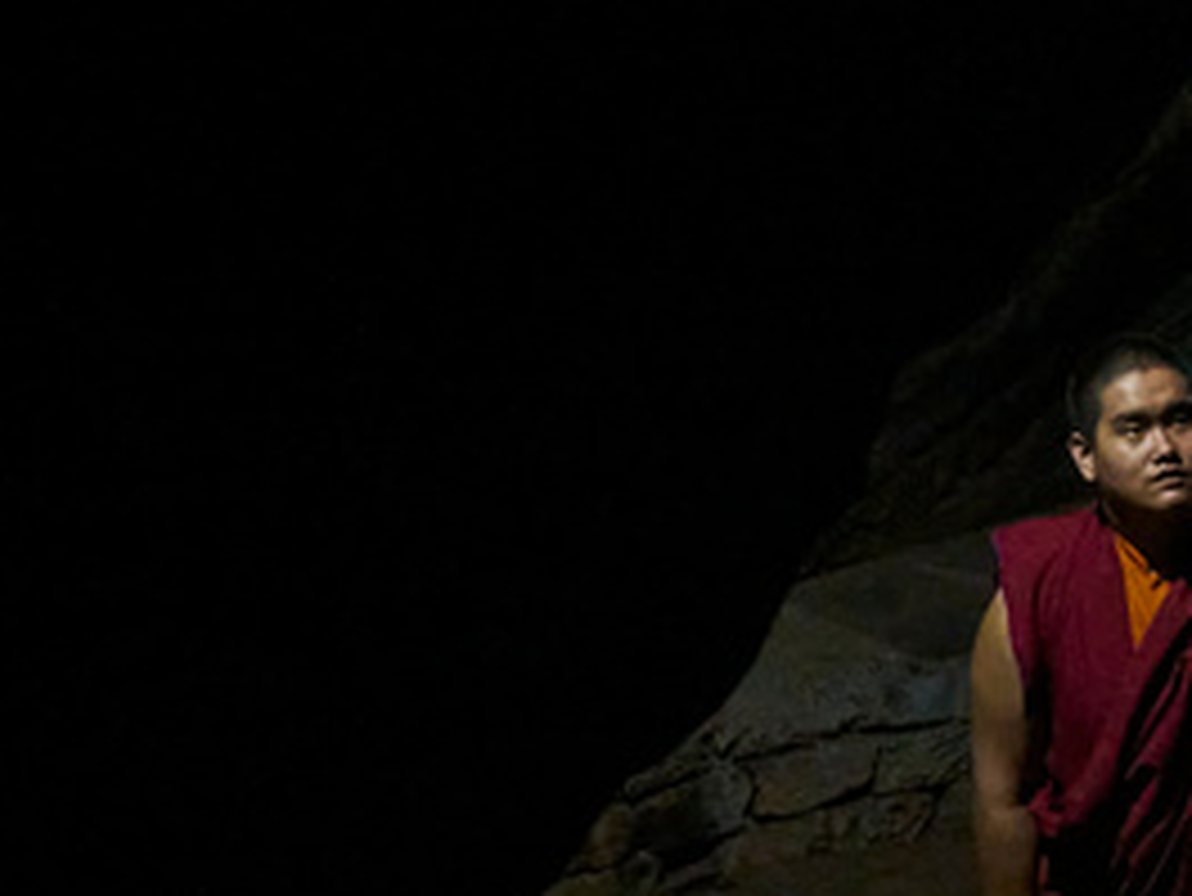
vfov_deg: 4.0
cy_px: 1162
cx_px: 148
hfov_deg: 5.3
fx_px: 12781
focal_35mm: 371
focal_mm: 100
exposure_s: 1/400
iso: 4000
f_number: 4.5
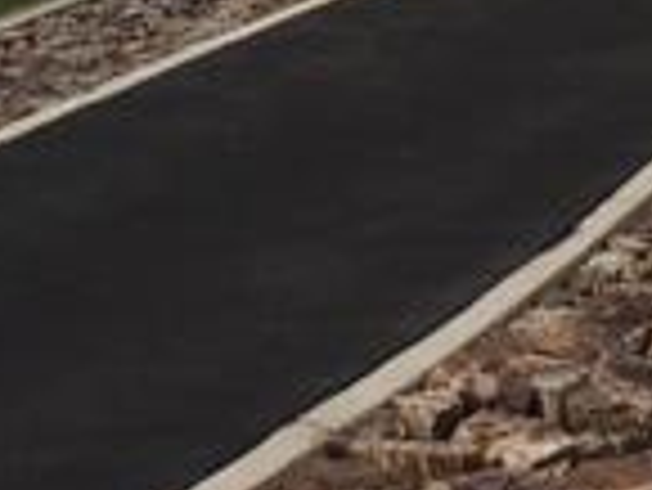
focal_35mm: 128
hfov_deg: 15.4
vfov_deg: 11.0
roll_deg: +0.3
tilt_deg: -2.9
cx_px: 256
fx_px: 2413
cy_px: -346
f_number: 2.2
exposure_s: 1/1603
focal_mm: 4.15
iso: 25
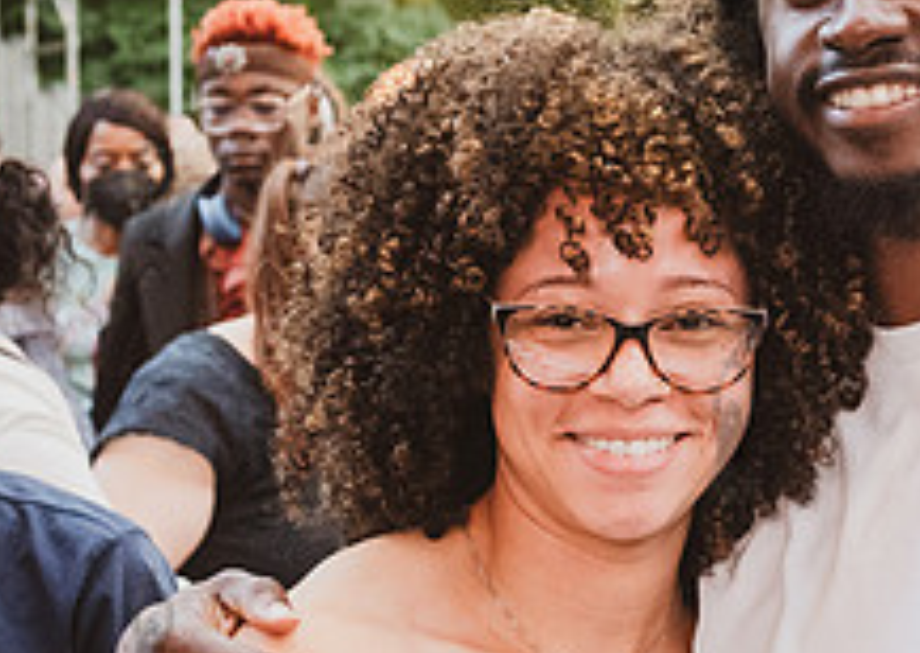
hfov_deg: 15.9
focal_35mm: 125
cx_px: 844
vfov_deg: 11.4
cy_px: 266
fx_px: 3259
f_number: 4.5
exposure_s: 1/250
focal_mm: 38
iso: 4000
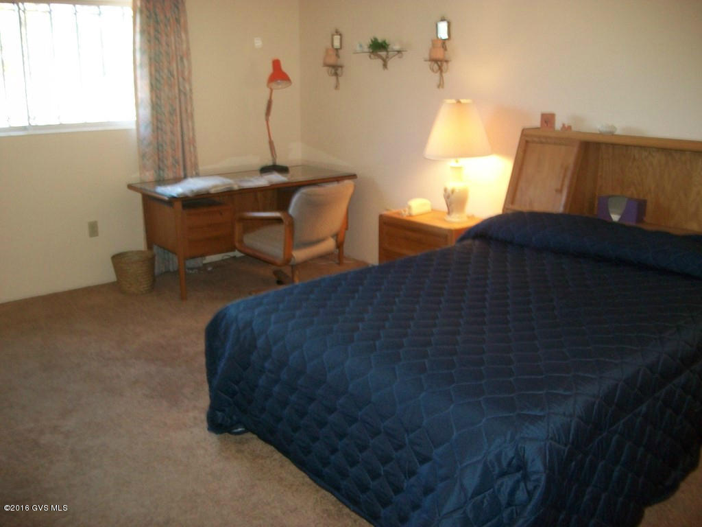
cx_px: 351
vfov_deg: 44.2
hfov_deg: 56.8
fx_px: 649
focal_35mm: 32
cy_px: 264
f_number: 2.9
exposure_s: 1/30
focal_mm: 5.7
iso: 160
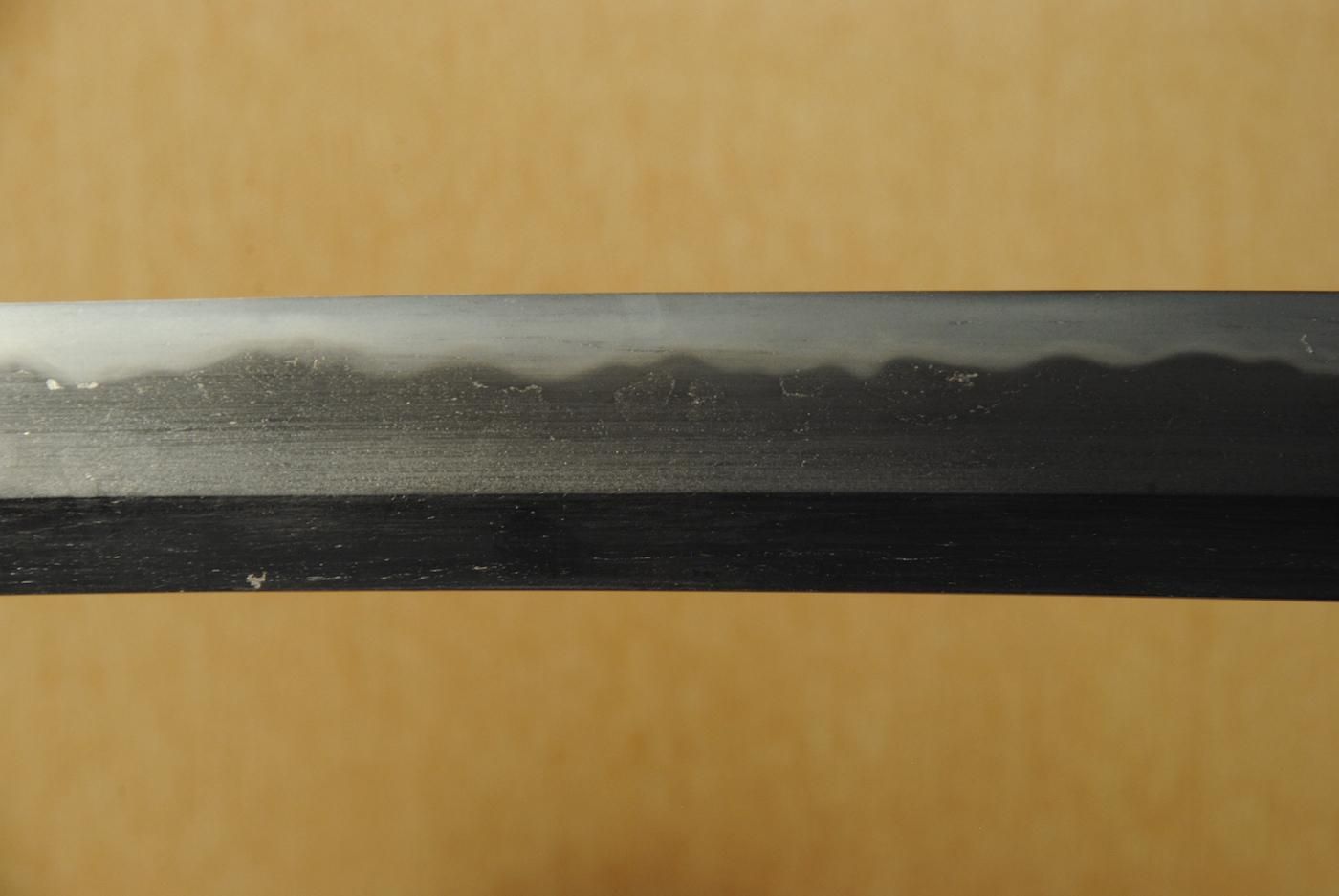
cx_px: 670
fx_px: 7540
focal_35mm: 202
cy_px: 448
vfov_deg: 6.8
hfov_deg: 10.1
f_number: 11
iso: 200
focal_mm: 135
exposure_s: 1/2
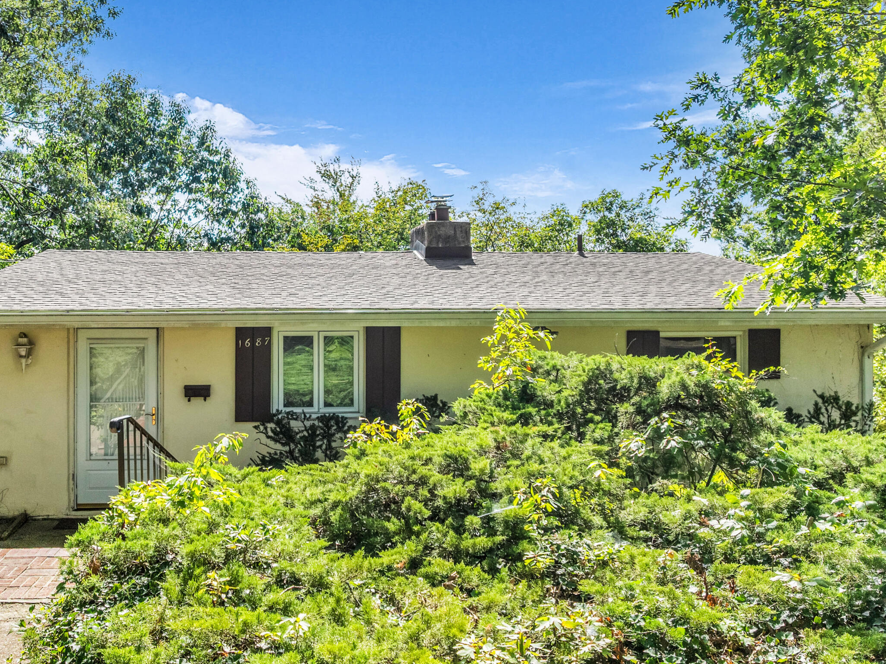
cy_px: 296
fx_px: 896
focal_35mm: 35
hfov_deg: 52.5
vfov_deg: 40.6
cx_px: 381
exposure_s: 1/3200
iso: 410
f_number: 2.8
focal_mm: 12.29
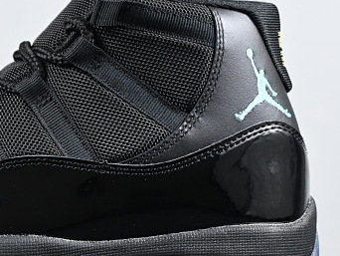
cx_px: 0
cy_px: 135
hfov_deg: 15.1
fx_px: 1258
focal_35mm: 128
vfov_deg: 11.6
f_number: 5.6
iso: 900
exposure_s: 1/125
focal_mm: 38
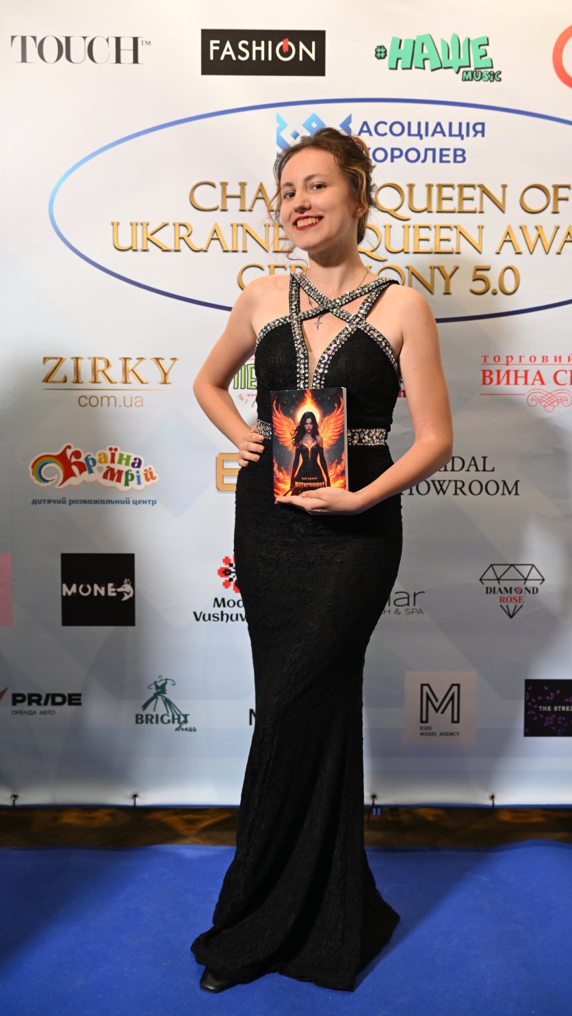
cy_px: 511
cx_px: 311
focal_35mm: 37
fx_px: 998
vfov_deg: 54.0
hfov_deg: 32.0
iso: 1250
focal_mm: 35
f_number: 3.2
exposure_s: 1/125
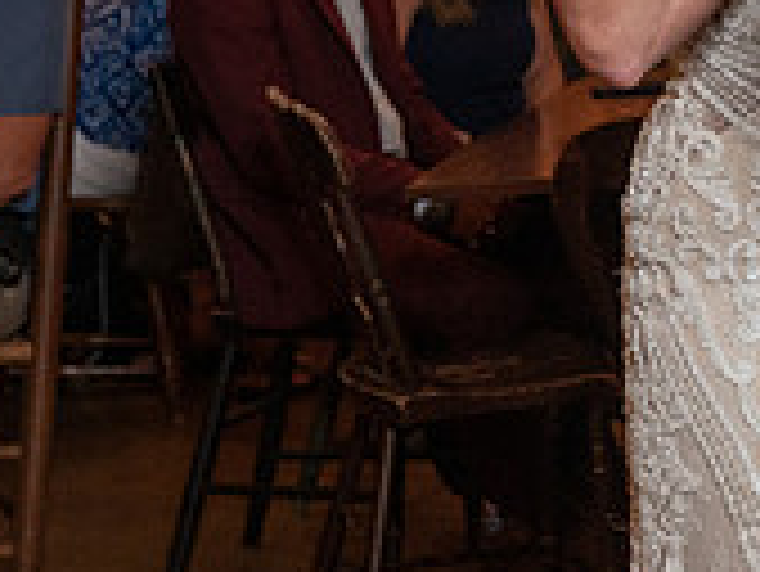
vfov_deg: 9.2
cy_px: -183
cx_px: 1020
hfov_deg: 12.1
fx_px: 3471
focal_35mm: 158
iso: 2000
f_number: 4
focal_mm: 44
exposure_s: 1/200
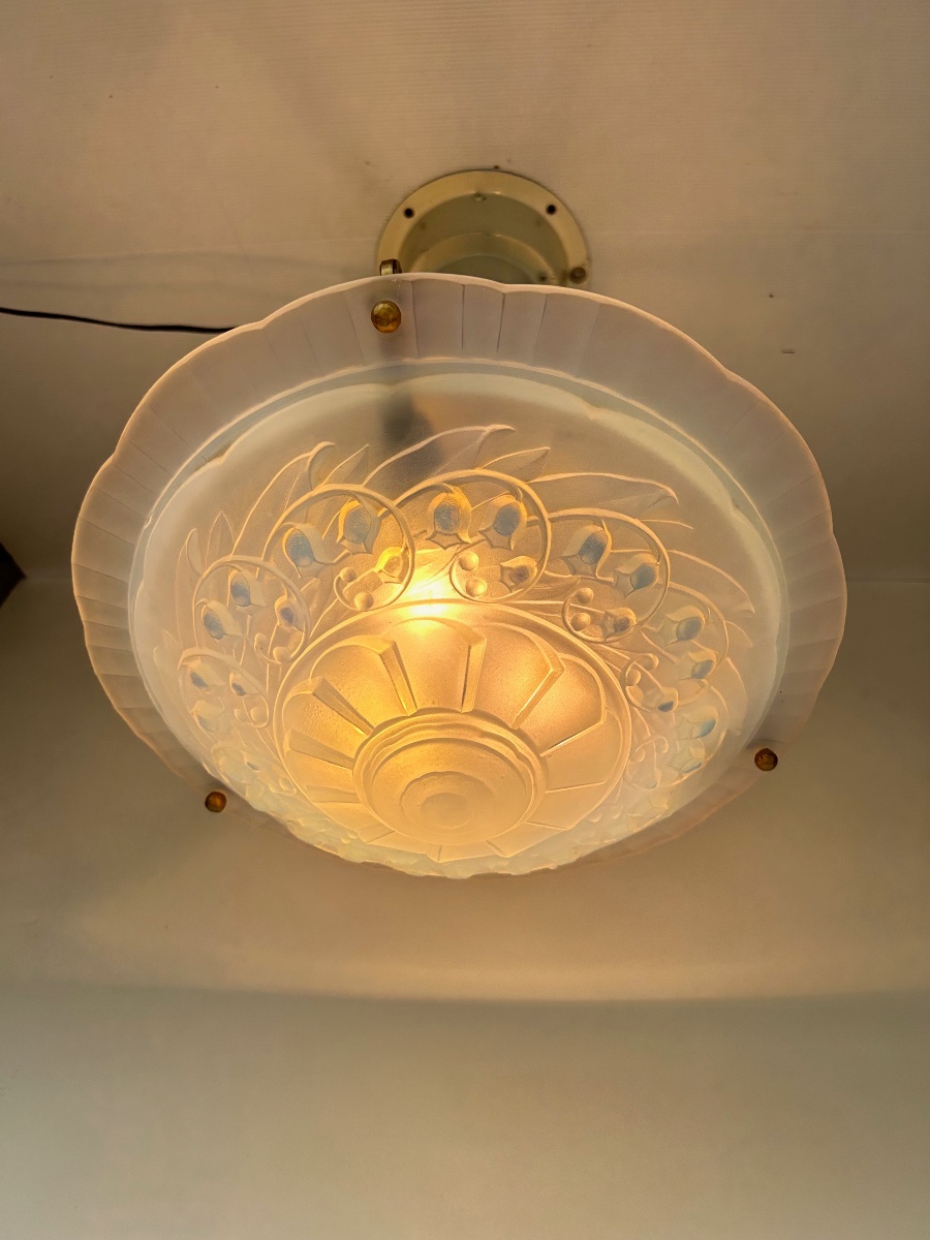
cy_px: 620
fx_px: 931
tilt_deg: +50.4
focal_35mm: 26
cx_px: 465
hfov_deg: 53.1
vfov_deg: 67.3
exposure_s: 1/1171
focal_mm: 5.7
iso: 50
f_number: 1.5
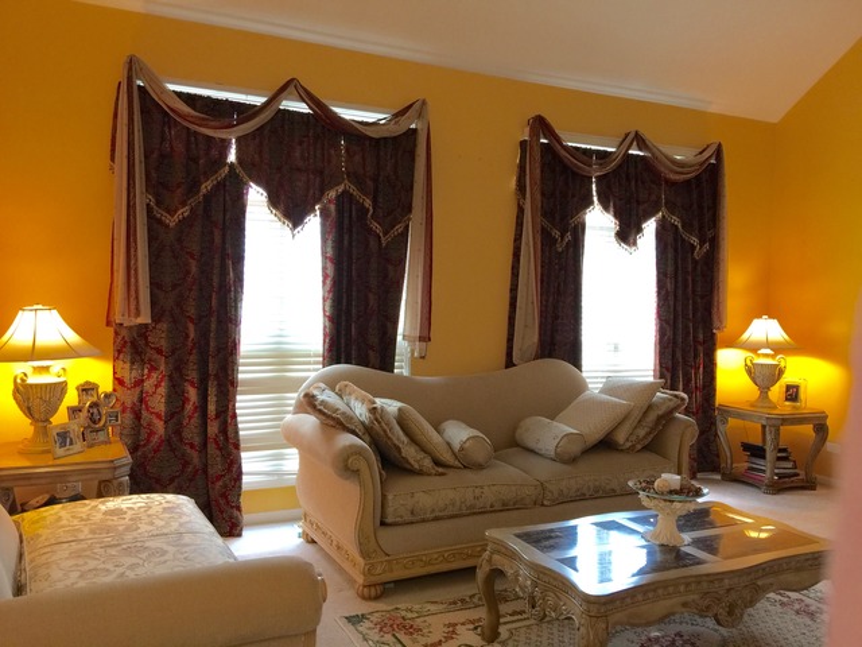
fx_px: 722
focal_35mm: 29
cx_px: 431
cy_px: 324
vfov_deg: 48.2
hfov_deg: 61.7
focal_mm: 4.15
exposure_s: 1/15
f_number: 2.2
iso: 50
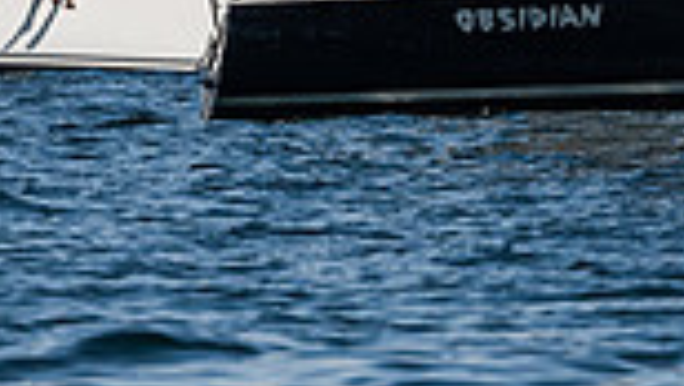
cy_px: -130
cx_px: 514
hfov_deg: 1.4
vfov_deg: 0.8
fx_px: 27143
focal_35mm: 1495
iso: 400
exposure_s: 1/5000
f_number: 5.3
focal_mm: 280
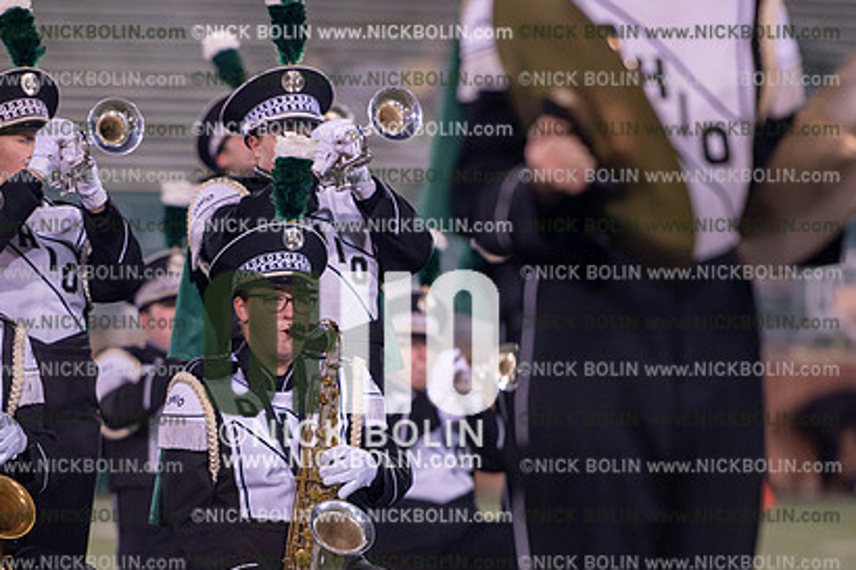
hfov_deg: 7.3
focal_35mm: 283
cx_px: 351
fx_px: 6726
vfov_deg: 4.9
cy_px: 371
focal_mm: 200
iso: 2500
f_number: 2.8
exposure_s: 1/1250
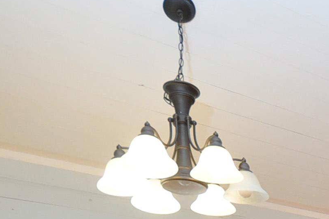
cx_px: 414
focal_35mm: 54
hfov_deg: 30.2
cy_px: 375
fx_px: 493
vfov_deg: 19.7
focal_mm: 10
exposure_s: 1/60
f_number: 4
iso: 400
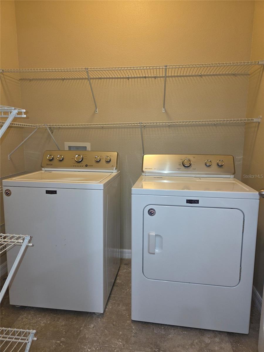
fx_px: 234
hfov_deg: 58.9
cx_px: 132
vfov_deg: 73.9
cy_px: 176
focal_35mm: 23
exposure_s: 1/60
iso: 125
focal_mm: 5.4
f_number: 1.8
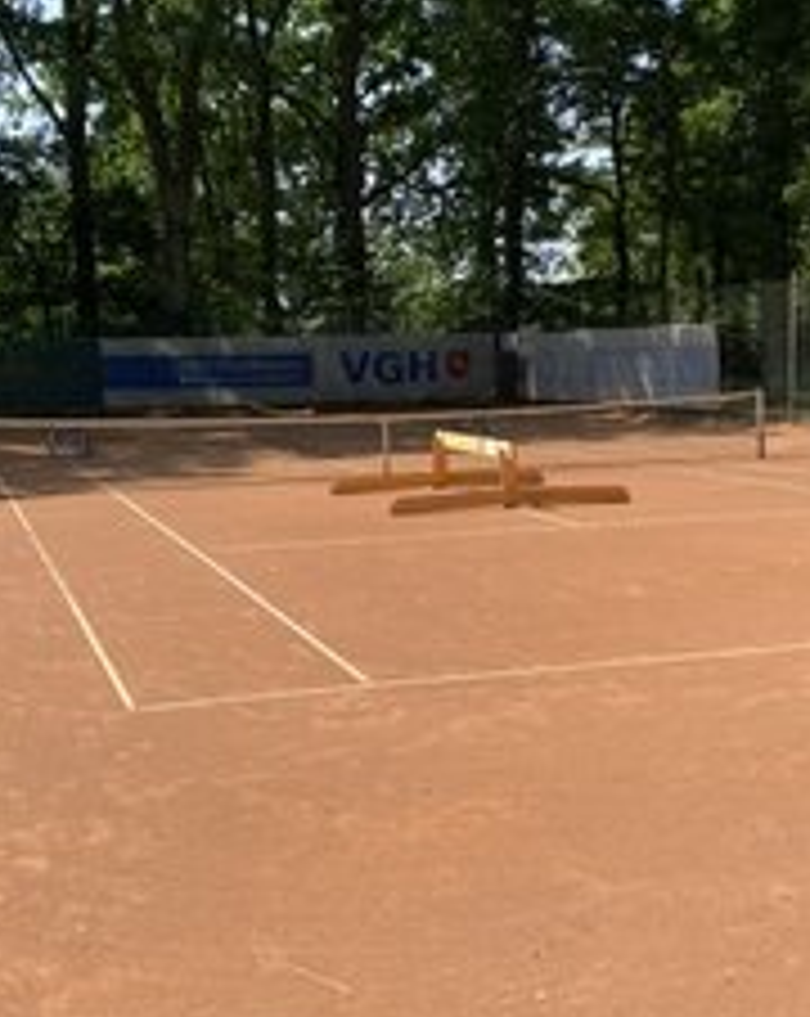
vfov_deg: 41.2
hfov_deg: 33.3
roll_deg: -0.2
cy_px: 459
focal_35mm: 45
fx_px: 1352
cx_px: 351
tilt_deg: -3.5
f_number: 1.8
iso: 32
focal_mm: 4.25
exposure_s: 1/1258
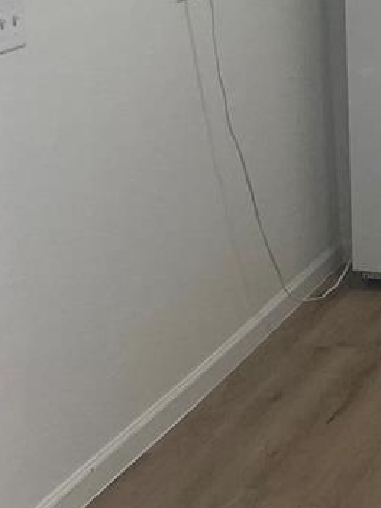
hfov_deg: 16.2
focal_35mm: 89
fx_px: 1307
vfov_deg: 21.2
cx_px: 388
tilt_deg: -5.9
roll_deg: +3.3
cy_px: -4
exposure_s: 1/120
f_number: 1.6
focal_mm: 4.2
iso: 64
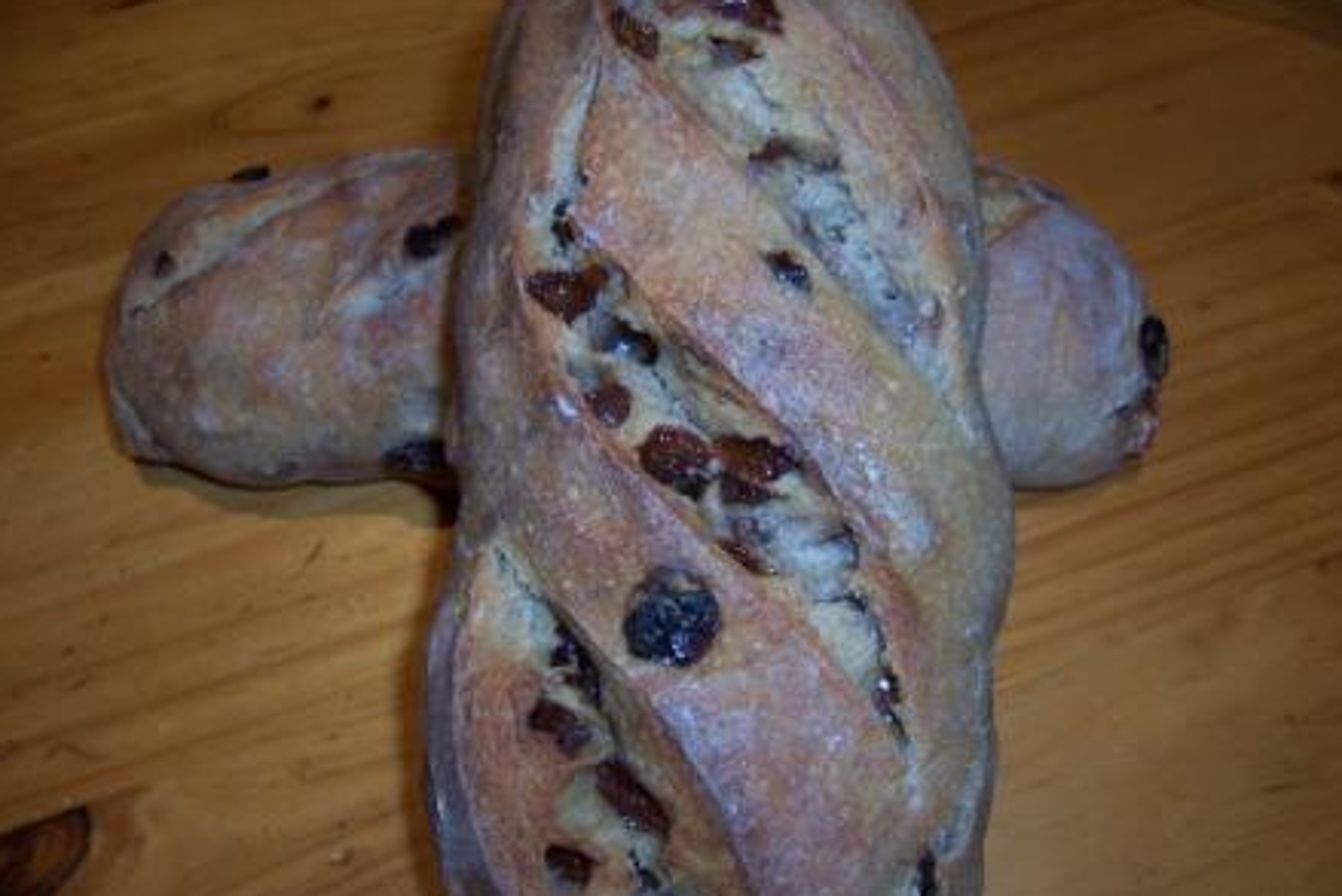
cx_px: 673
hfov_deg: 54.4
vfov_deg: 37.8
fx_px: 1305
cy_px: 495
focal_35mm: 35
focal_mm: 5.5
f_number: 2.8
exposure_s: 1/60
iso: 80
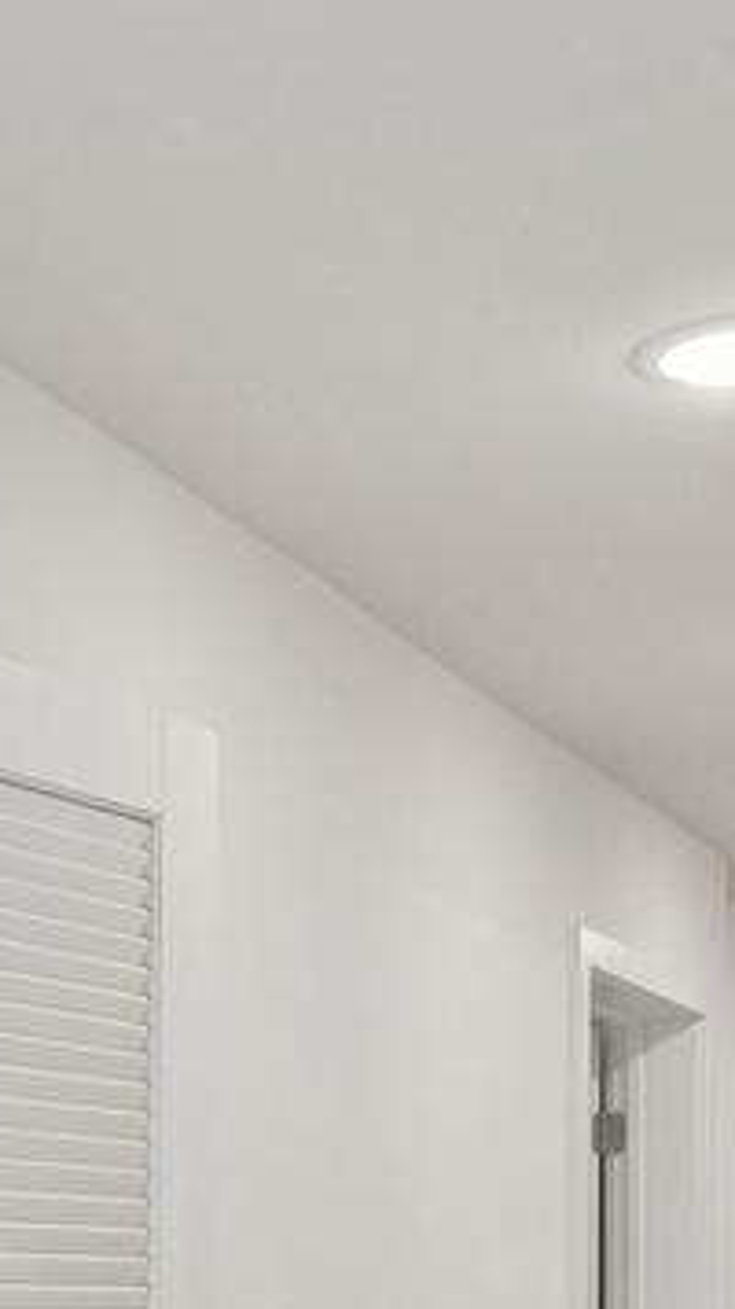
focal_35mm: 72
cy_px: 1383
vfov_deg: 27.3
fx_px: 2497
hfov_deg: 15.7
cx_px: -294
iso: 180
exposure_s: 1/20
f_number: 8
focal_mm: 17
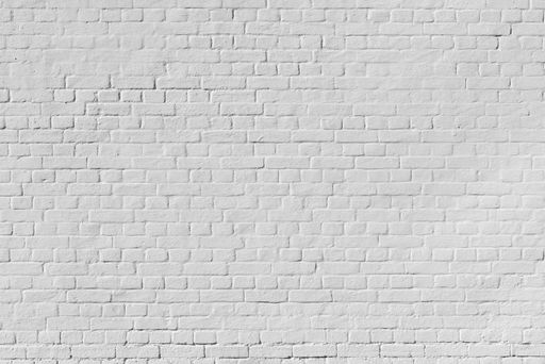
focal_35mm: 70
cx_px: 272
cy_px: 182
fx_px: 1060
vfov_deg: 19.5
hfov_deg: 28.8
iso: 125
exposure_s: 1/640
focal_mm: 70
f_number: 9
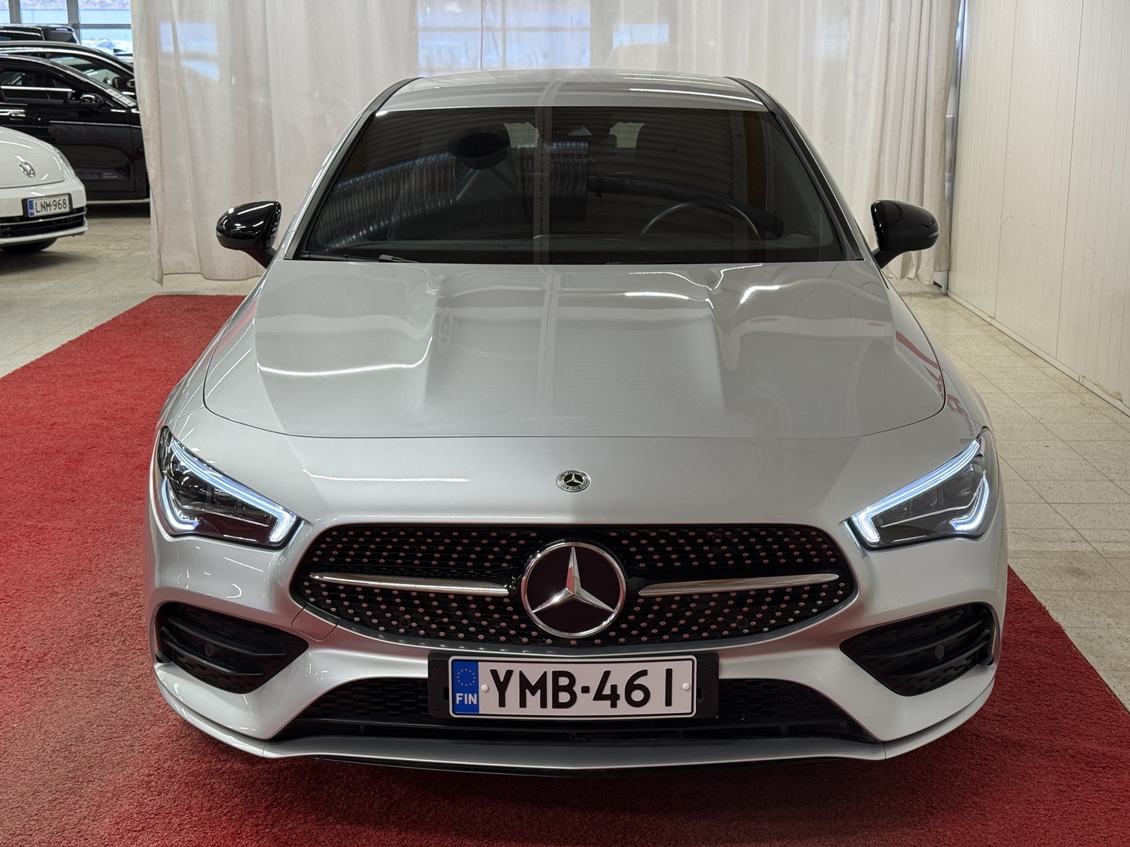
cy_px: 424
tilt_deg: -12.8
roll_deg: +0.1
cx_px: 565
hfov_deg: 39.7
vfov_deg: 30.3
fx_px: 1567
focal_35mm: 48
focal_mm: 6.76
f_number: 1.78
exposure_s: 1/102
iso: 80
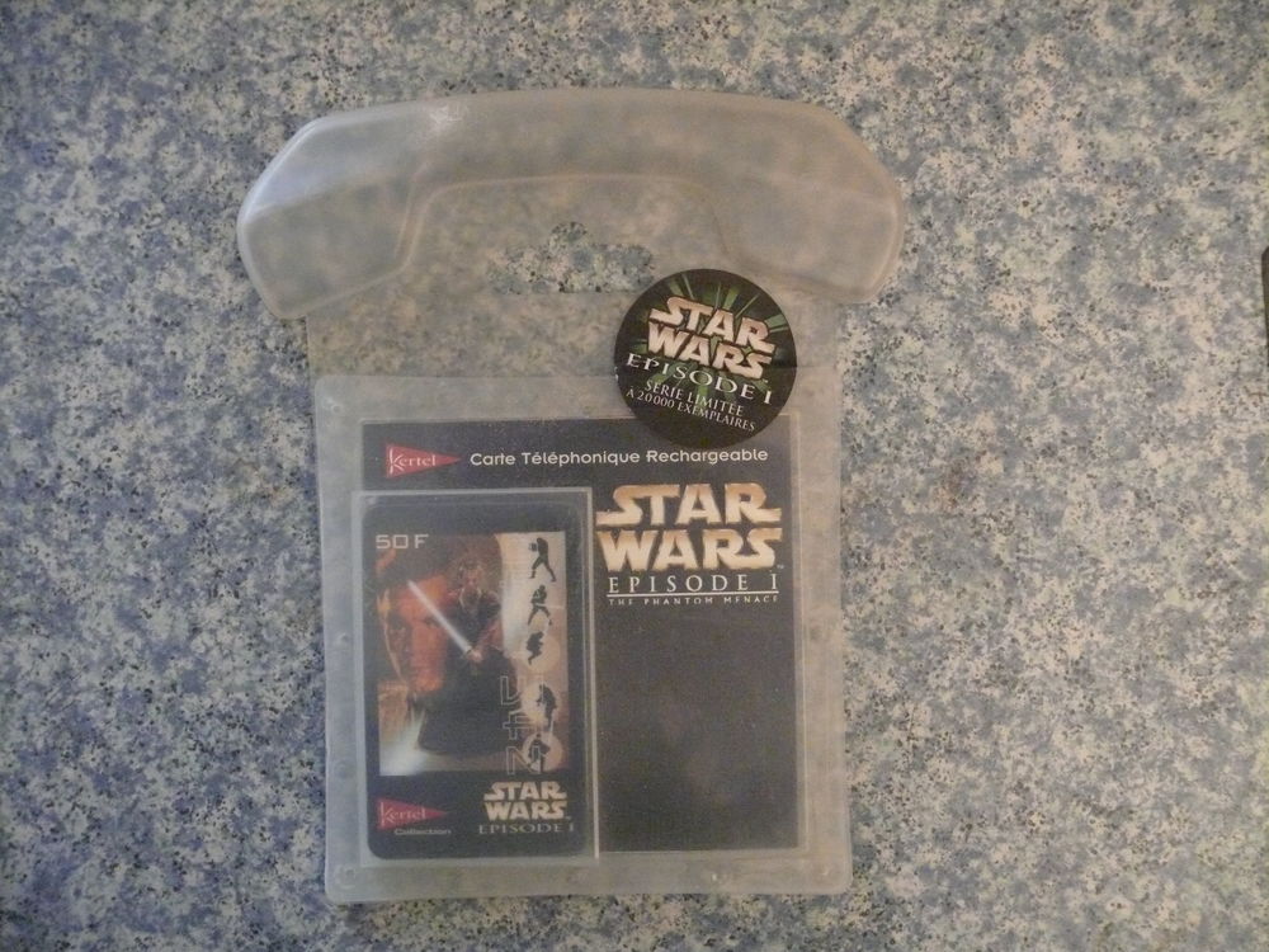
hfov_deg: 52.6
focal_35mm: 35
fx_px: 1283
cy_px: 476
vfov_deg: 40.7
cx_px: 634
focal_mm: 7.4
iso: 800
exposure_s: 1/20
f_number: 2.8
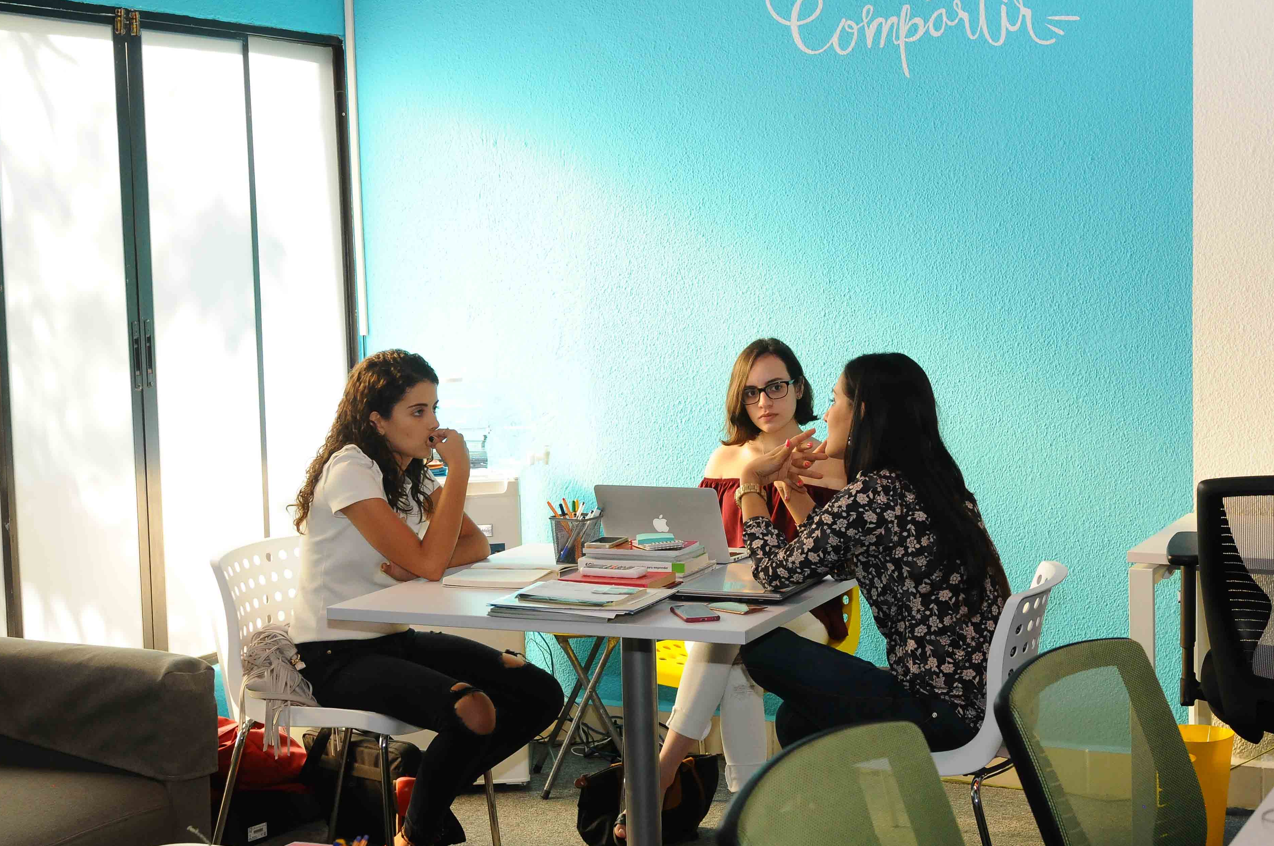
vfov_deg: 23.3
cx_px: 715
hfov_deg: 34.5
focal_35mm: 58
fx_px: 2050
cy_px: 405
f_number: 4.5
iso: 1000
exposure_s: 1/250
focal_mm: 34
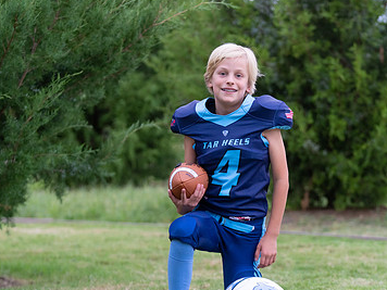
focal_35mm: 145
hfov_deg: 13.6
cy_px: 166
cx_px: 228
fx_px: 1621
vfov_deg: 10.2
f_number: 2.8
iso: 640
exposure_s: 1/320
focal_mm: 83
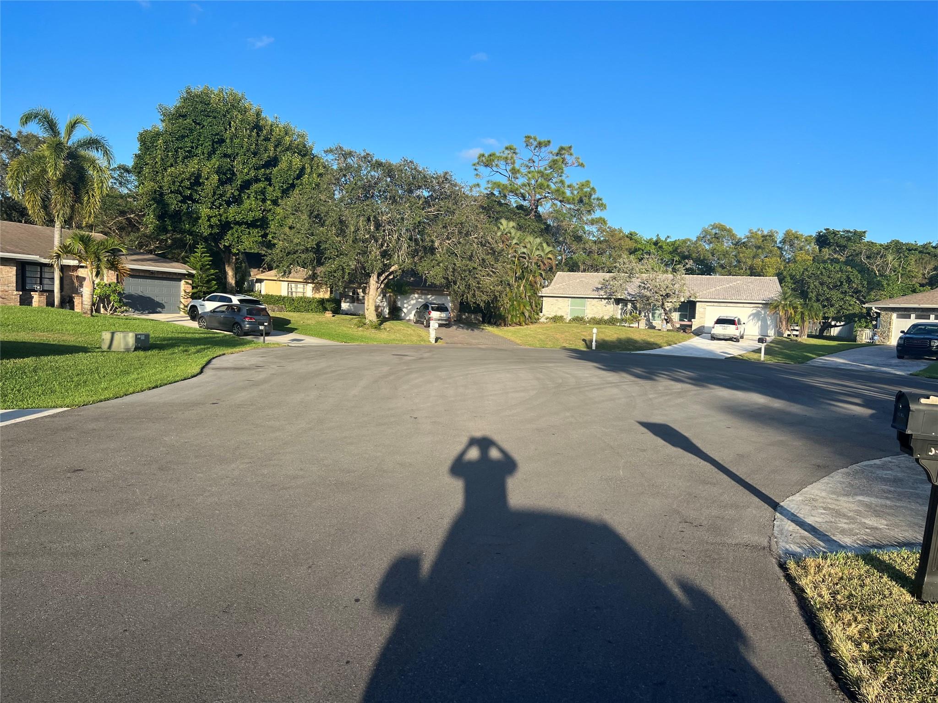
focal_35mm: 26
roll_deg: -0.8
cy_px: 352
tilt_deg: -5.9
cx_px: 469
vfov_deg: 53.1
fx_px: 705
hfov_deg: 67.3
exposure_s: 1/2165
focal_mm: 5.7
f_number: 1.5
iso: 50
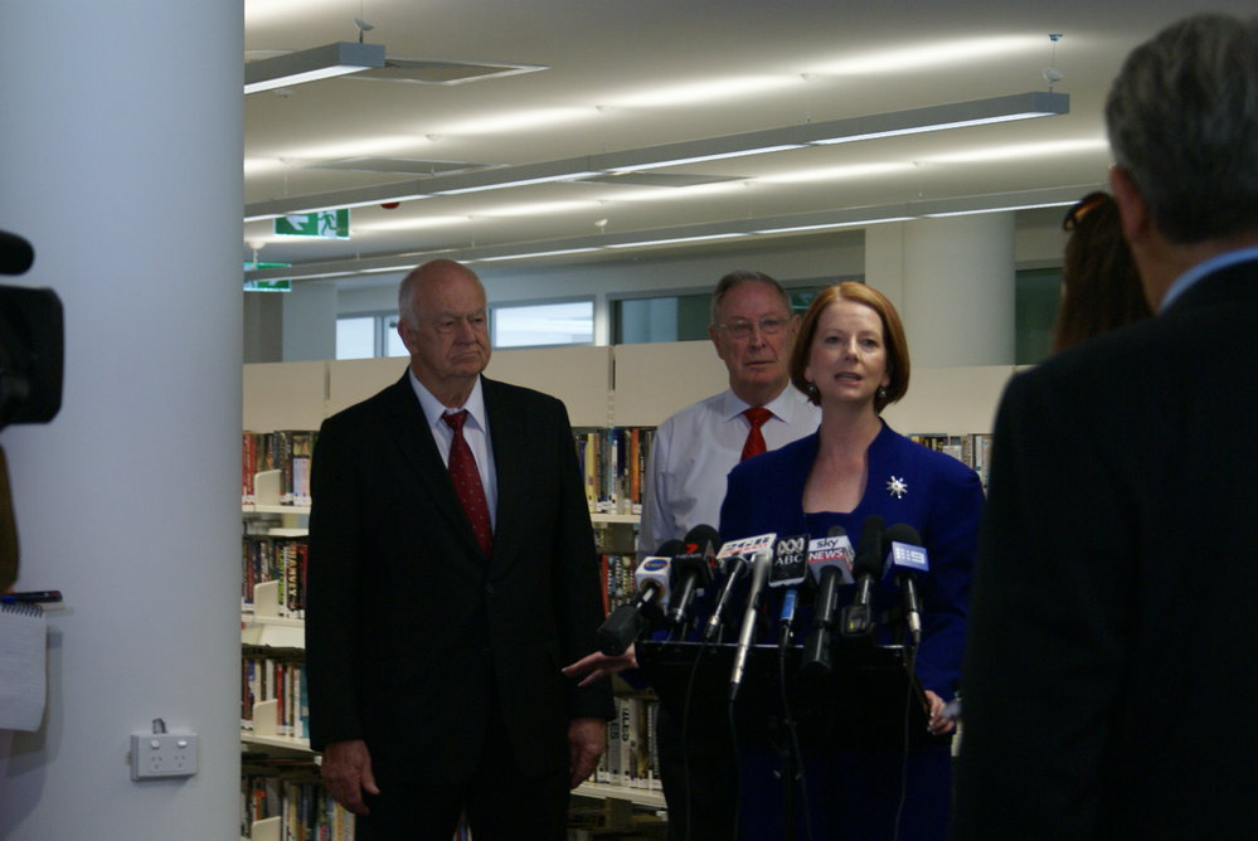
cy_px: 420
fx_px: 3672
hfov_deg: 19.4
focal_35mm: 105
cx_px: 629
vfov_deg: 13.1
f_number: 5.6
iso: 400
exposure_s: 1/40
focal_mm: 70
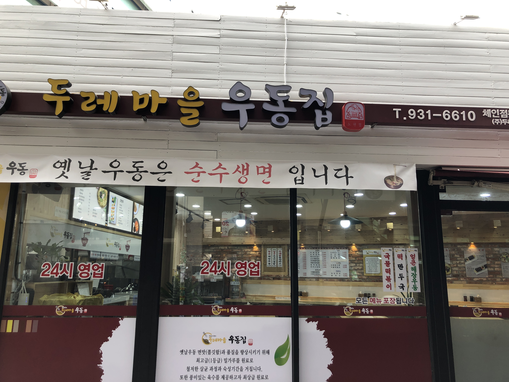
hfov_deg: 63.4
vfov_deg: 49.7
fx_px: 412
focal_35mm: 28
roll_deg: -0.5
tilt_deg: +12.9
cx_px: 254
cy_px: 191
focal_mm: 3.99
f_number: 1.8
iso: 25
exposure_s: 1/60
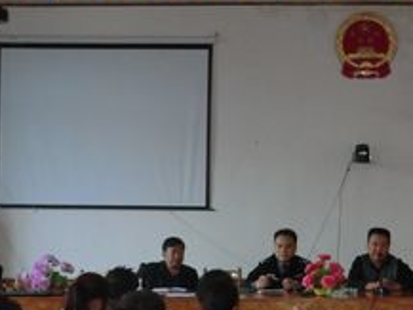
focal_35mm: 92
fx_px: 1098
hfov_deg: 21.1
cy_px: 239
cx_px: 325
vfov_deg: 16.0
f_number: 3.8
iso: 400
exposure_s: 1/60
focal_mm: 7.1
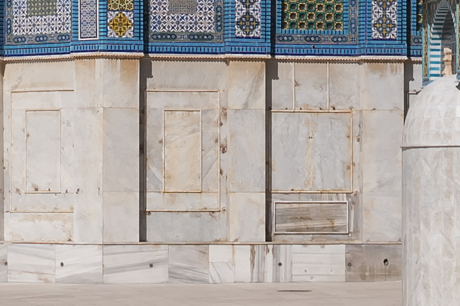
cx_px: 225
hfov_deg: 11.0
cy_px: -386
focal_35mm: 187
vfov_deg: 7.0
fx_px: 2387
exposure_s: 1/500
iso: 200
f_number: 11
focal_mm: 24
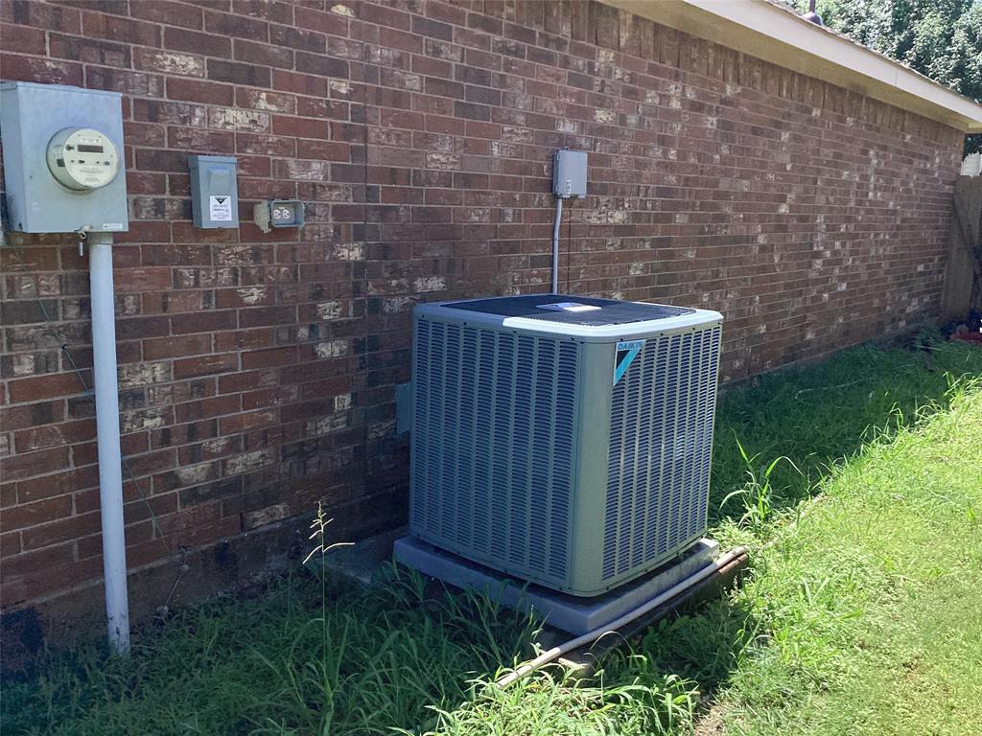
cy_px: 368
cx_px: 491
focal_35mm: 31
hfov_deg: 58.4
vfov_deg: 45.4
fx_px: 879
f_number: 2.4
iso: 25
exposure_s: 1/1597
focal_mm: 3.3
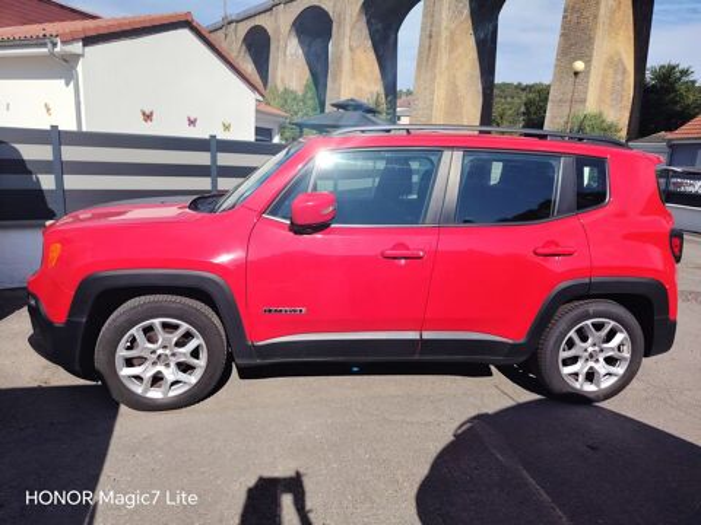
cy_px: 262
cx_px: 350
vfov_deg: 56.8
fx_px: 486
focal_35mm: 24
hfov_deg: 71.6
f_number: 1.75
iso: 100
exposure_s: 1/1255
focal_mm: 5.25
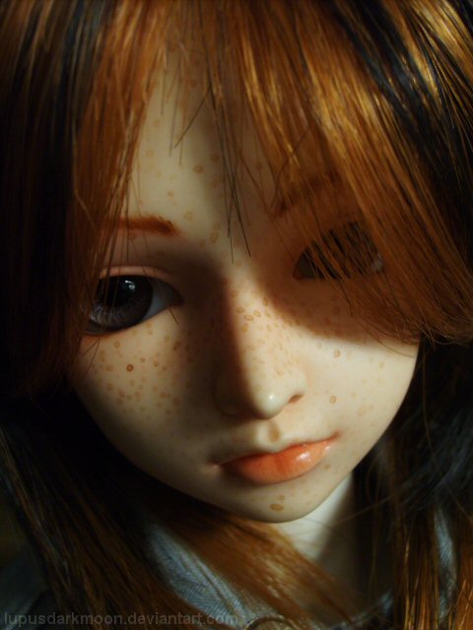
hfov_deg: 40.7
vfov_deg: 52.6
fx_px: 638
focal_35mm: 35
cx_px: 236
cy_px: 315
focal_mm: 5.8
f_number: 2.8
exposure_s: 1/4
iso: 140
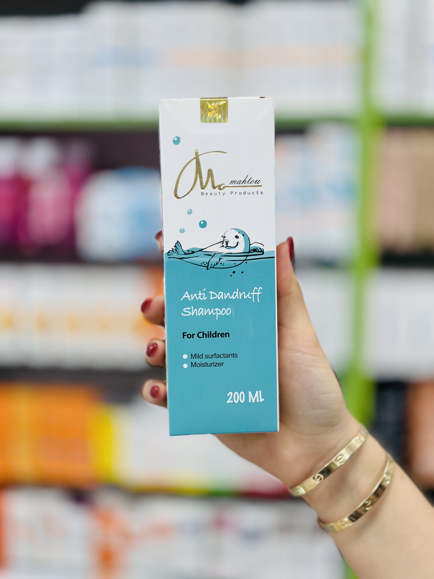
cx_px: 217
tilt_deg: -7.1
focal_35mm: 48
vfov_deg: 39.7
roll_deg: -0.7
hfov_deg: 30.3
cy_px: 290
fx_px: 802
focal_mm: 6.86
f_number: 1.78
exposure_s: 1/100
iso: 64
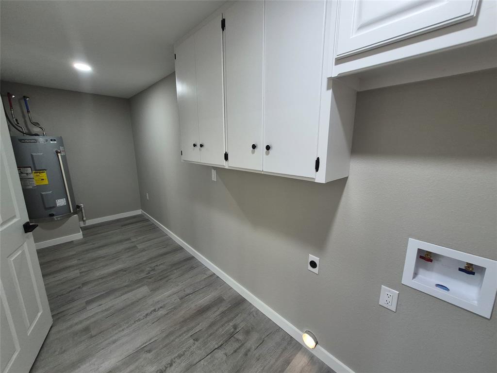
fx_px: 187
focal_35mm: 13
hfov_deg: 106.2
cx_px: 248
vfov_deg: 89.9
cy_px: 186
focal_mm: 1.74
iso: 250
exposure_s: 1/60
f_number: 2.2
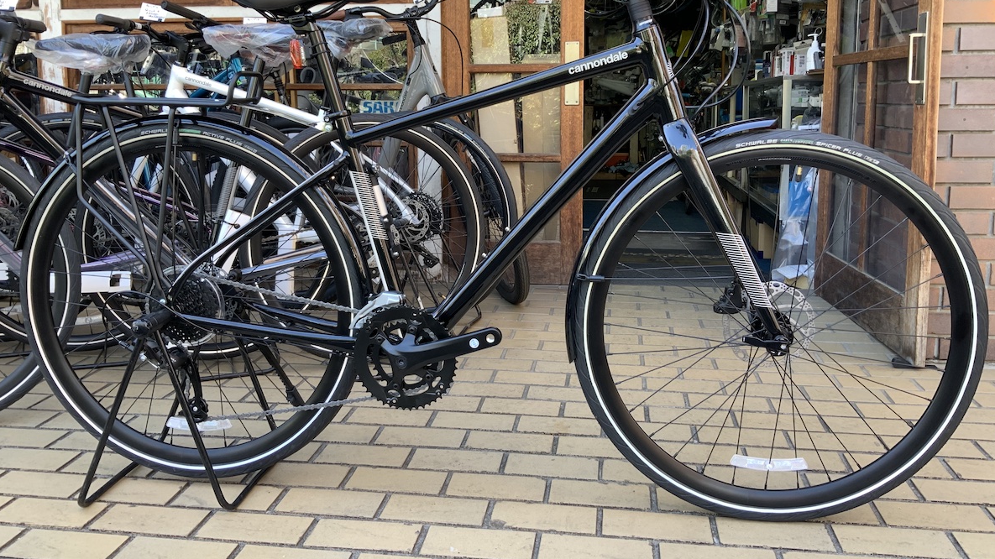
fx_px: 844
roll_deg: +0.4
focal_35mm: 32
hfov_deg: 61.0
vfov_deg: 36.5
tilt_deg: -7.7
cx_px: 500
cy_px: 213
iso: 25
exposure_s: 1/100
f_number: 1.8
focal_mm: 3
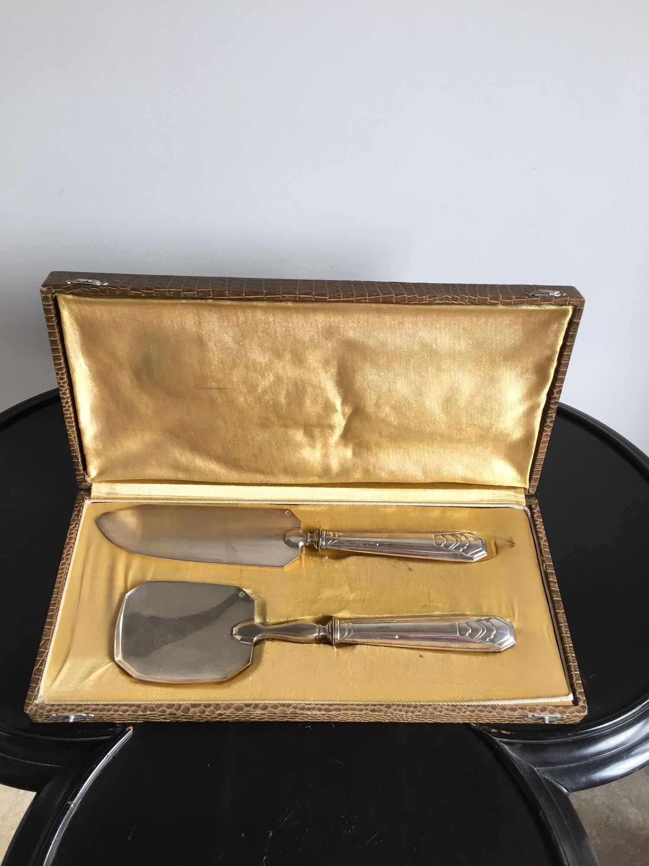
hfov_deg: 48.2
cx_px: 324
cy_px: 433
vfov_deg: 61.7
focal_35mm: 29
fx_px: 725
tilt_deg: -49.9
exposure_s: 1/33
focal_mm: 4.15
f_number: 2.2
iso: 32
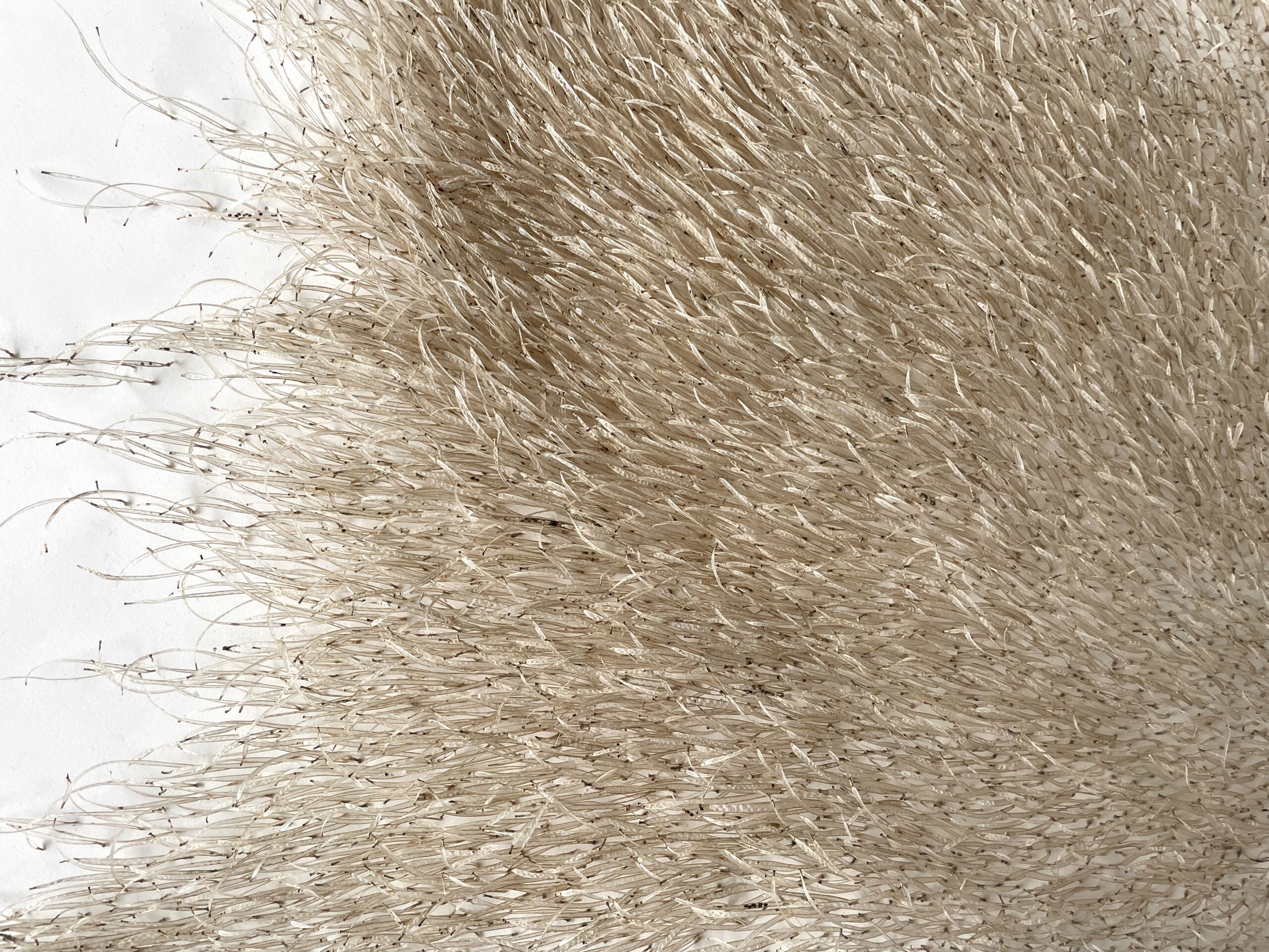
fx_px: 953
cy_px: 476
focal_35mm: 26
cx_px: 634
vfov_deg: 53.1
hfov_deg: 67.3
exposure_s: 1/121
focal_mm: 4.2
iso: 80
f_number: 1.6
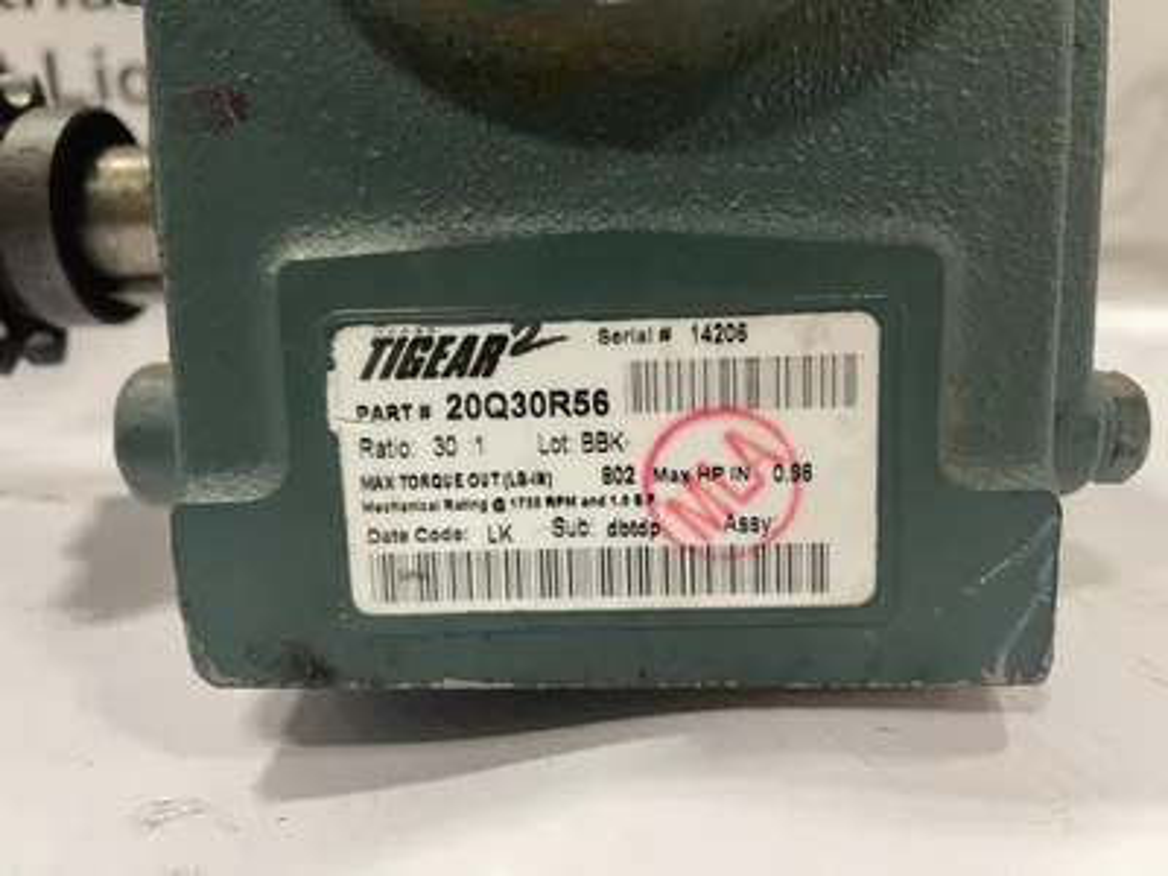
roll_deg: +0.2
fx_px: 877
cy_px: 438
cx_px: 584
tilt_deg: -14.4
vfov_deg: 53.1
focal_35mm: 26
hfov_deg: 67.3
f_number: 1.6
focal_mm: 4.2
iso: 320
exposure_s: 1/60
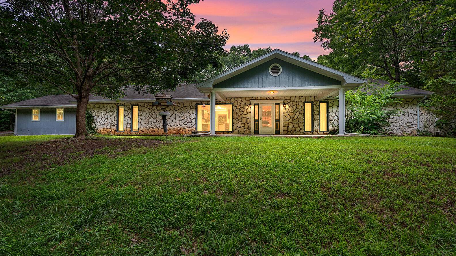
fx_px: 206
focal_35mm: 17
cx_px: 230
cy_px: 139
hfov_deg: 95.9
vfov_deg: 63.8
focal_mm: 16
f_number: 5.6
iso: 640
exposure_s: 1/200
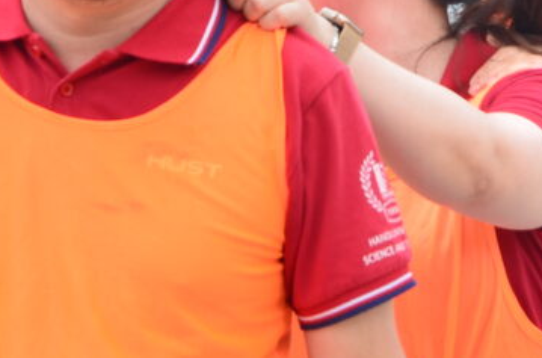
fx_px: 3857
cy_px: -25
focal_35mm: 257
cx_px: 430
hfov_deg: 8.0
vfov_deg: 5.3
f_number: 9
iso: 100
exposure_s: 1/100
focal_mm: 40
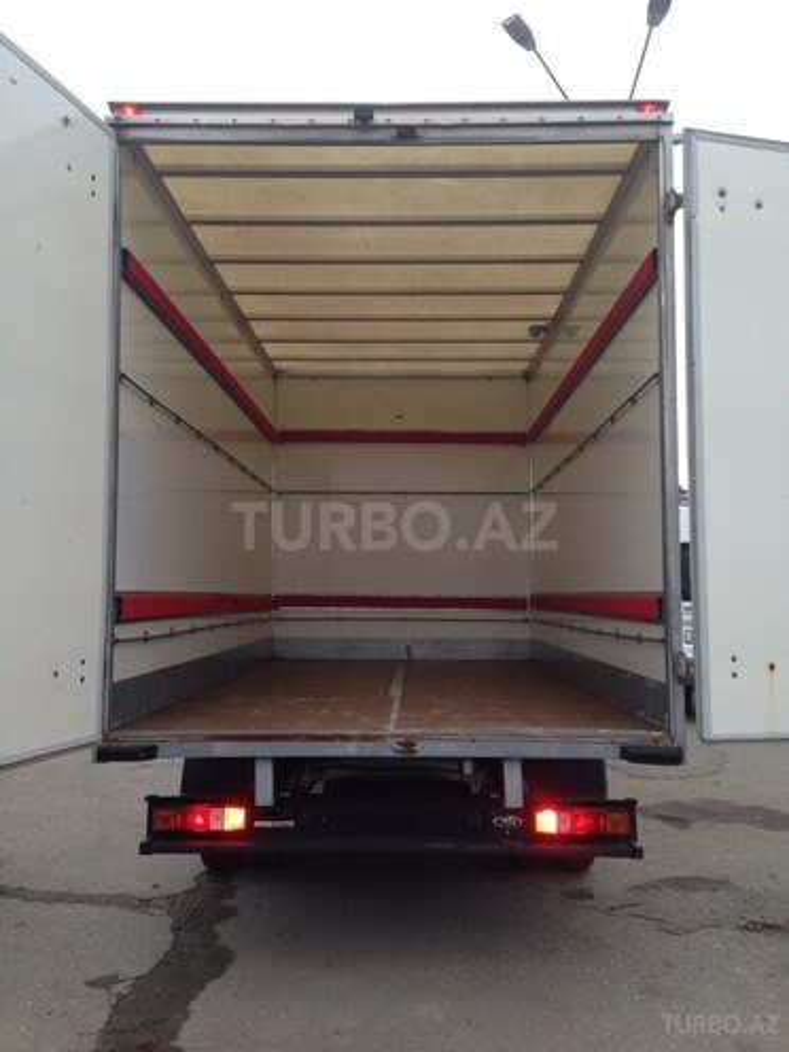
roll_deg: -1.1
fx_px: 1003
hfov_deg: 42.9
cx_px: 394
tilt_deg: +6.4
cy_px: 526
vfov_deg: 55.4
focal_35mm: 33
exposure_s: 1/120
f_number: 2.4
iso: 64
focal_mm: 4.12
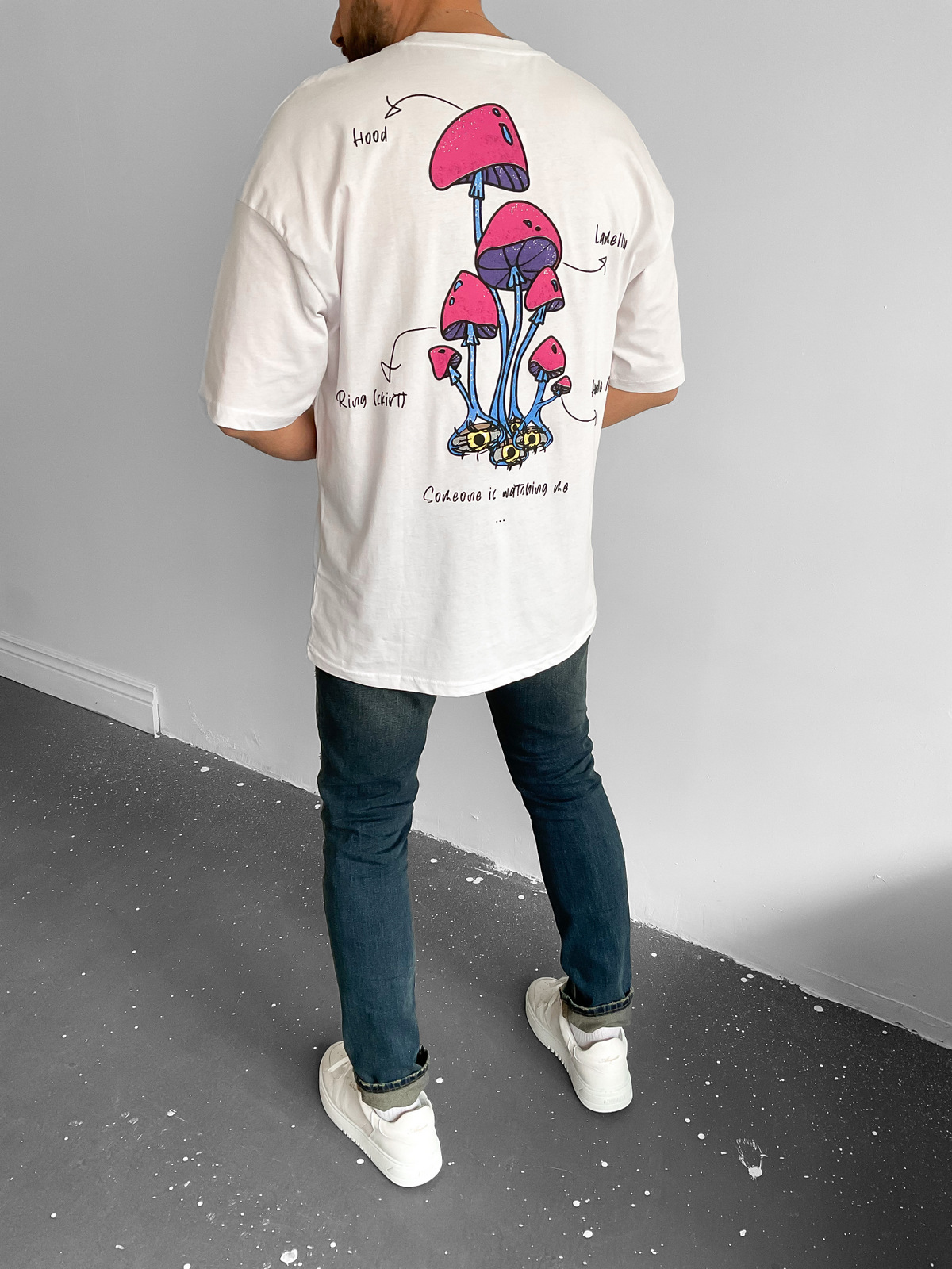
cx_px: 476
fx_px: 1063
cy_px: 634
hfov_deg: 48.2
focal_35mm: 29
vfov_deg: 61.7
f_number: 1.8
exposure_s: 1/120
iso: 64
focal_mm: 3
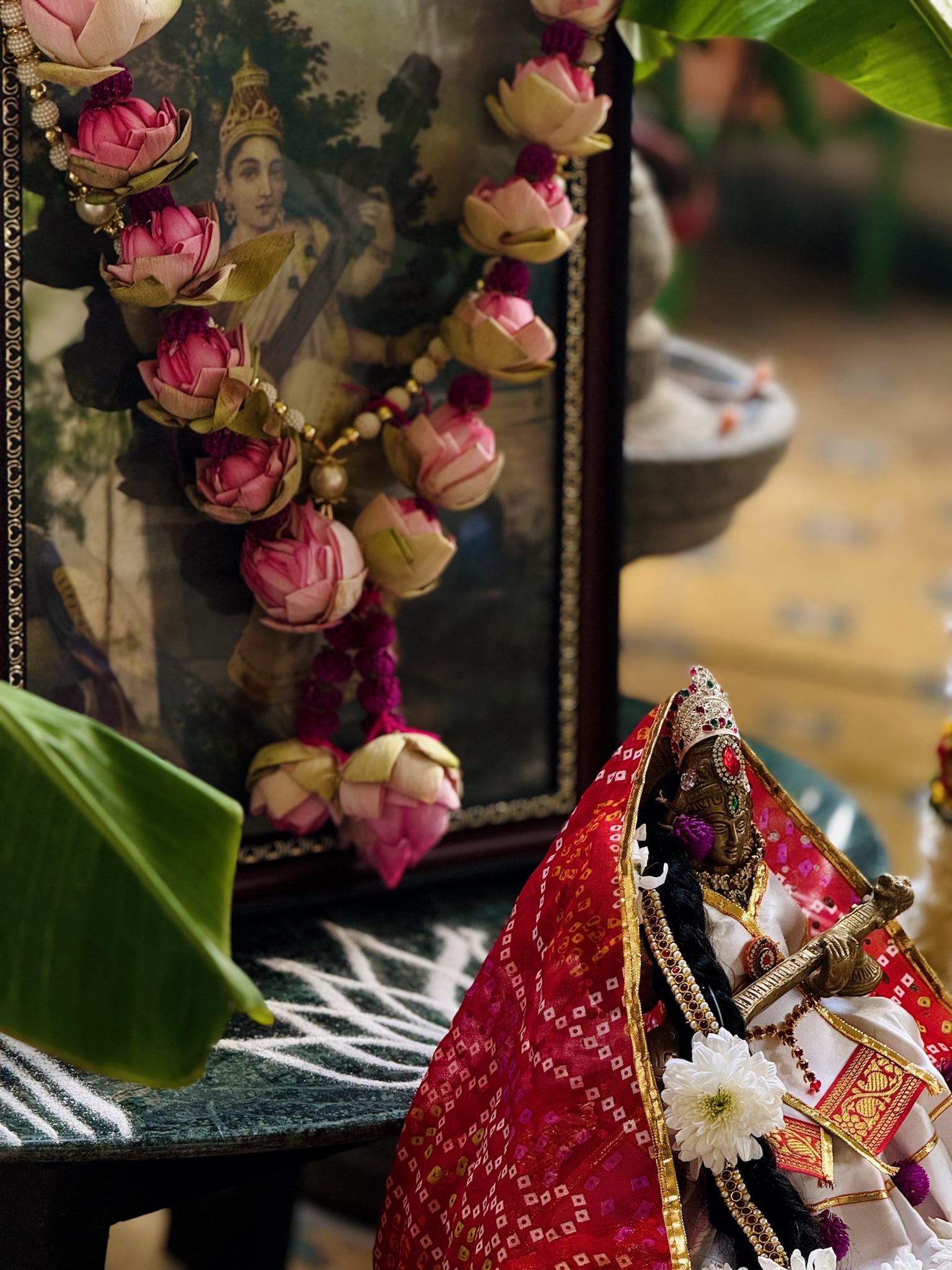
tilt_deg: -20.0
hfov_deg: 12.3
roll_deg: -8.8
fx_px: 4400
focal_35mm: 120
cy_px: 635
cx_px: 476
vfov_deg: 16.4
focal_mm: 15.66
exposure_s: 1/99
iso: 100
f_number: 2.8
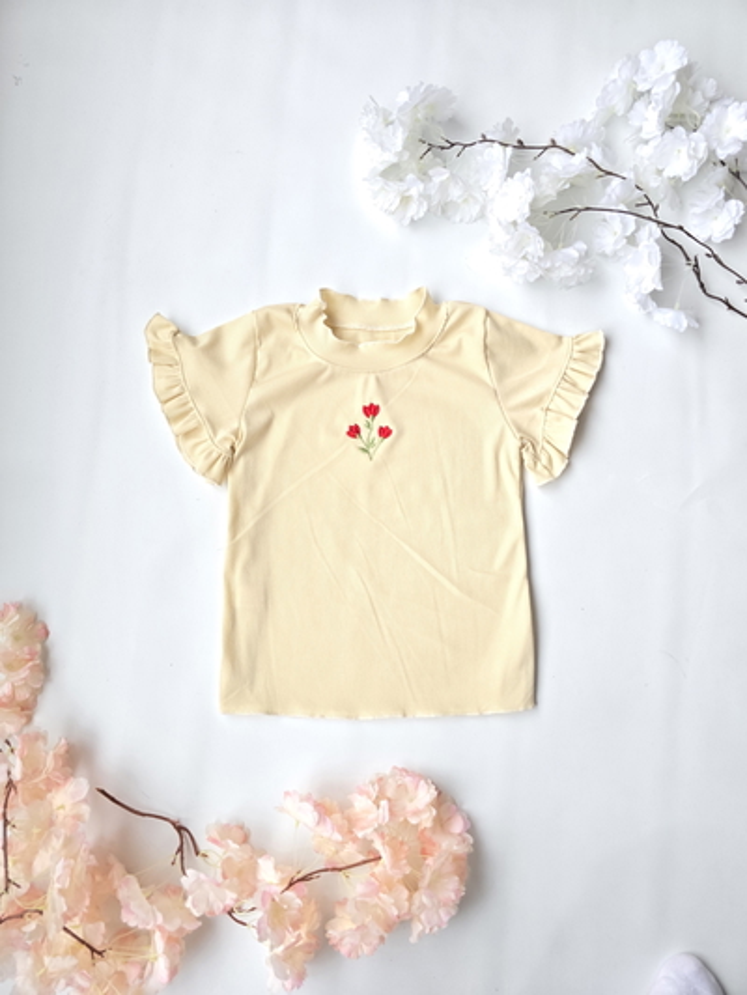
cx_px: 374
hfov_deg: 58.9
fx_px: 662
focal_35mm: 23
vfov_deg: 73.9
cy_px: 498
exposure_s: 1/180
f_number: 1.7
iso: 160
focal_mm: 6.3
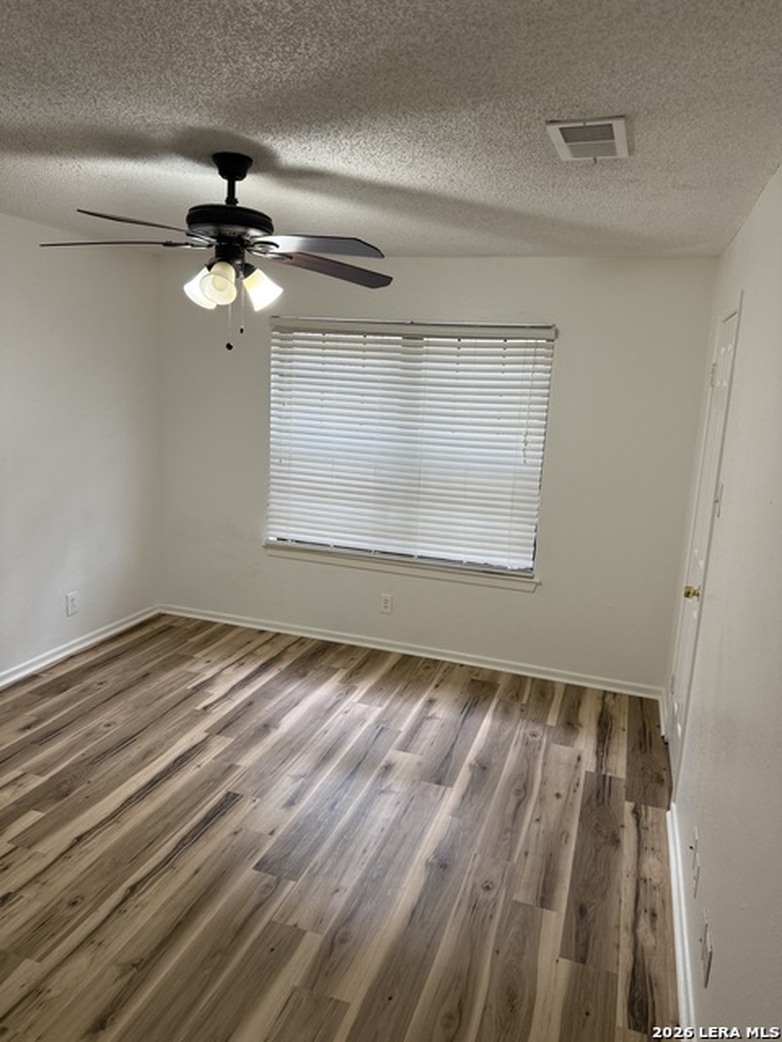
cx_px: 391
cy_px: 521
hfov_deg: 56.8
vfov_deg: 71.6
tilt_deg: -10.6
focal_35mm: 24
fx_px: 723
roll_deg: -4.9
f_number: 1.78
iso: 160
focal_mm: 6.76
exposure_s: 1/60
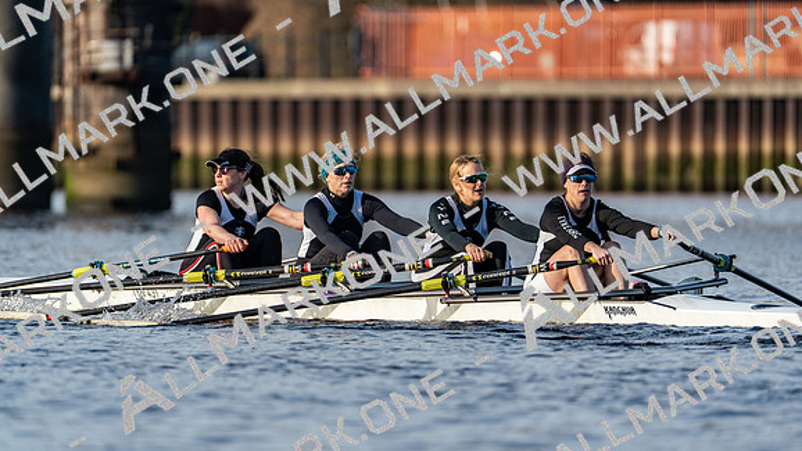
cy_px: 220
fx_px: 12503
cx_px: 401
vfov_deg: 2.1
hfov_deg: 3.7
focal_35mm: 588
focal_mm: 559
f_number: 6.3
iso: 800
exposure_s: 1/2000
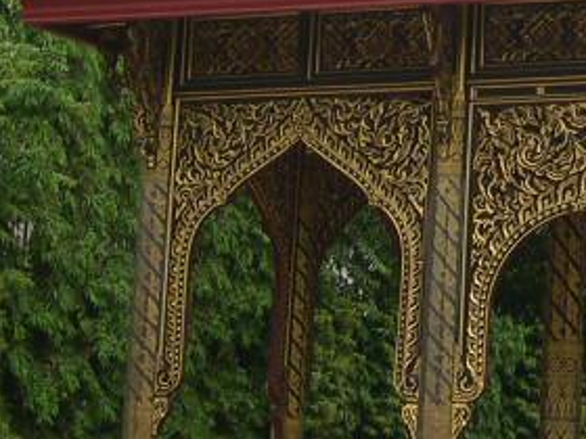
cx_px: 854
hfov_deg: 13.4
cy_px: 105
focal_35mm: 139
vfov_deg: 10.6
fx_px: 2353
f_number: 2.8
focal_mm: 8
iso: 100
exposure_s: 1/413
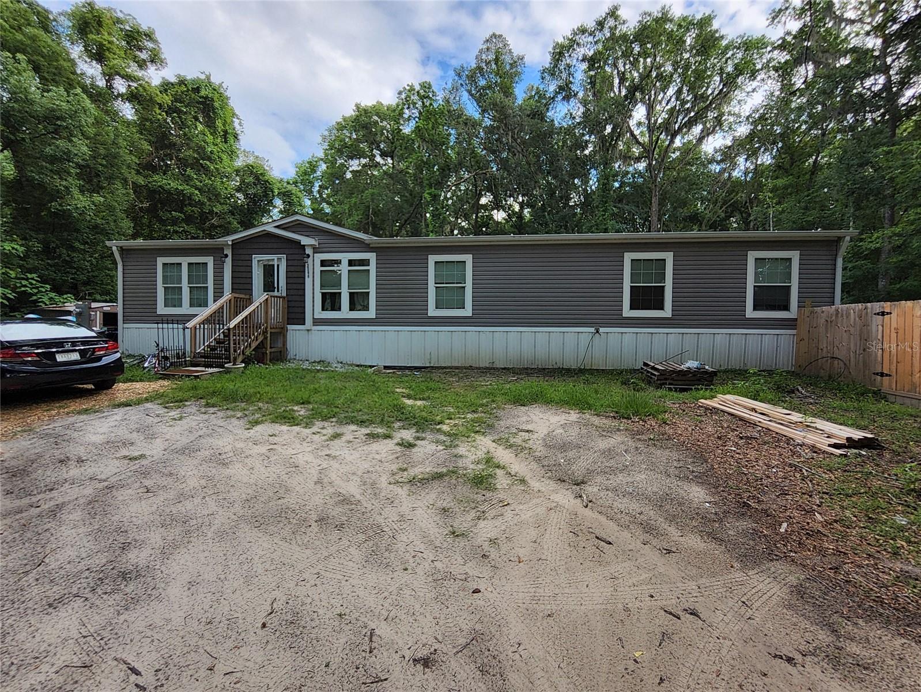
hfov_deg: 106.2
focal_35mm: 13
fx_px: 346
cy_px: 346
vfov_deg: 90.0
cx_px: 460
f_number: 2.2
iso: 32
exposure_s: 1/194
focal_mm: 1.13
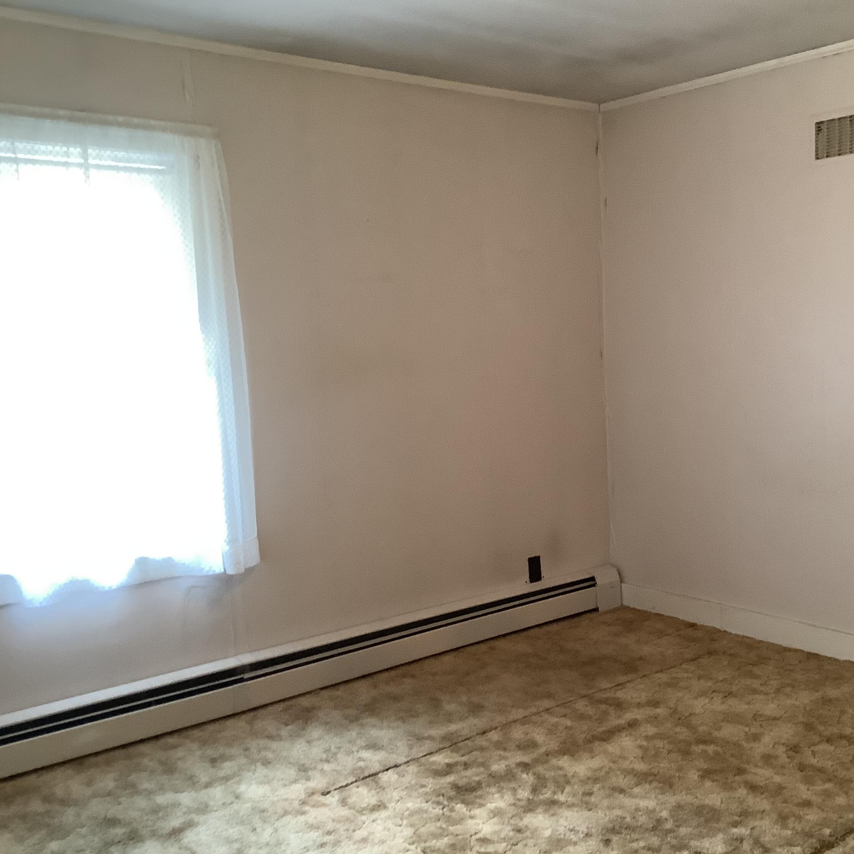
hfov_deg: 44.4
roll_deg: +1.3
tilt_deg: -6.9
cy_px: 426
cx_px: 558
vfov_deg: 44.9
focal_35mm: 37
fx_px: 1033
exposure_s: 1/60
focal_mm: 3.3
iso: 250
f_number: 2.4
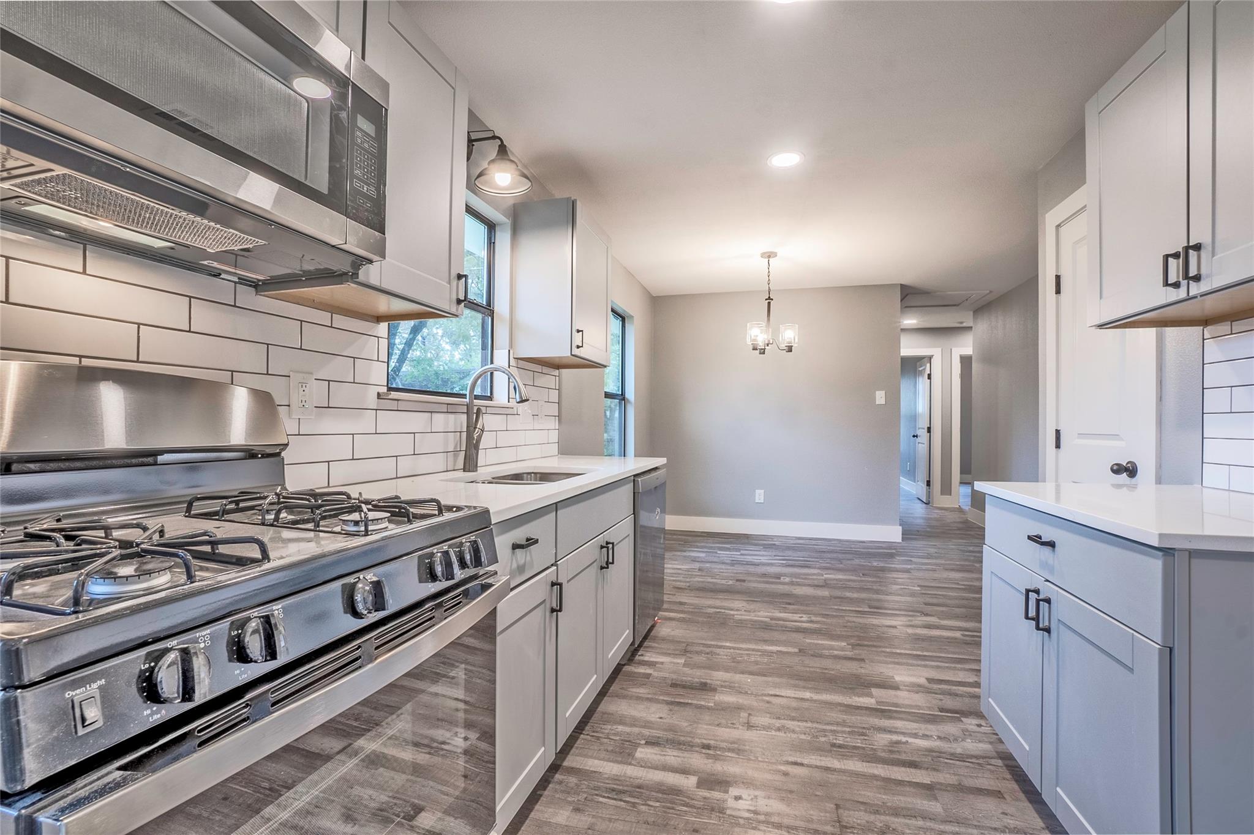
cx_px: 627
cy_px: 418
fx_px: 522
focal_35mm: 15
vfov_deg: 77.3
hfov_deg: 100.4
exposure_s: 1/20
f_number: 11
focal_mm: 10
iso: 200
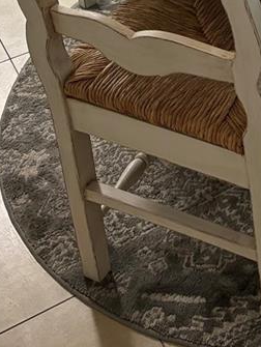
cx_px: 321
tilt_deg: -18.4
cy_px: -258
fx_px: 933
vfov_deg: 17.5
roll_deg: +2.2
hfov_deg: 15.3
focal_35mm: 93
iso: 160
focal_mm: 5.96
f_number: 1.6
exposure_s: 1/60
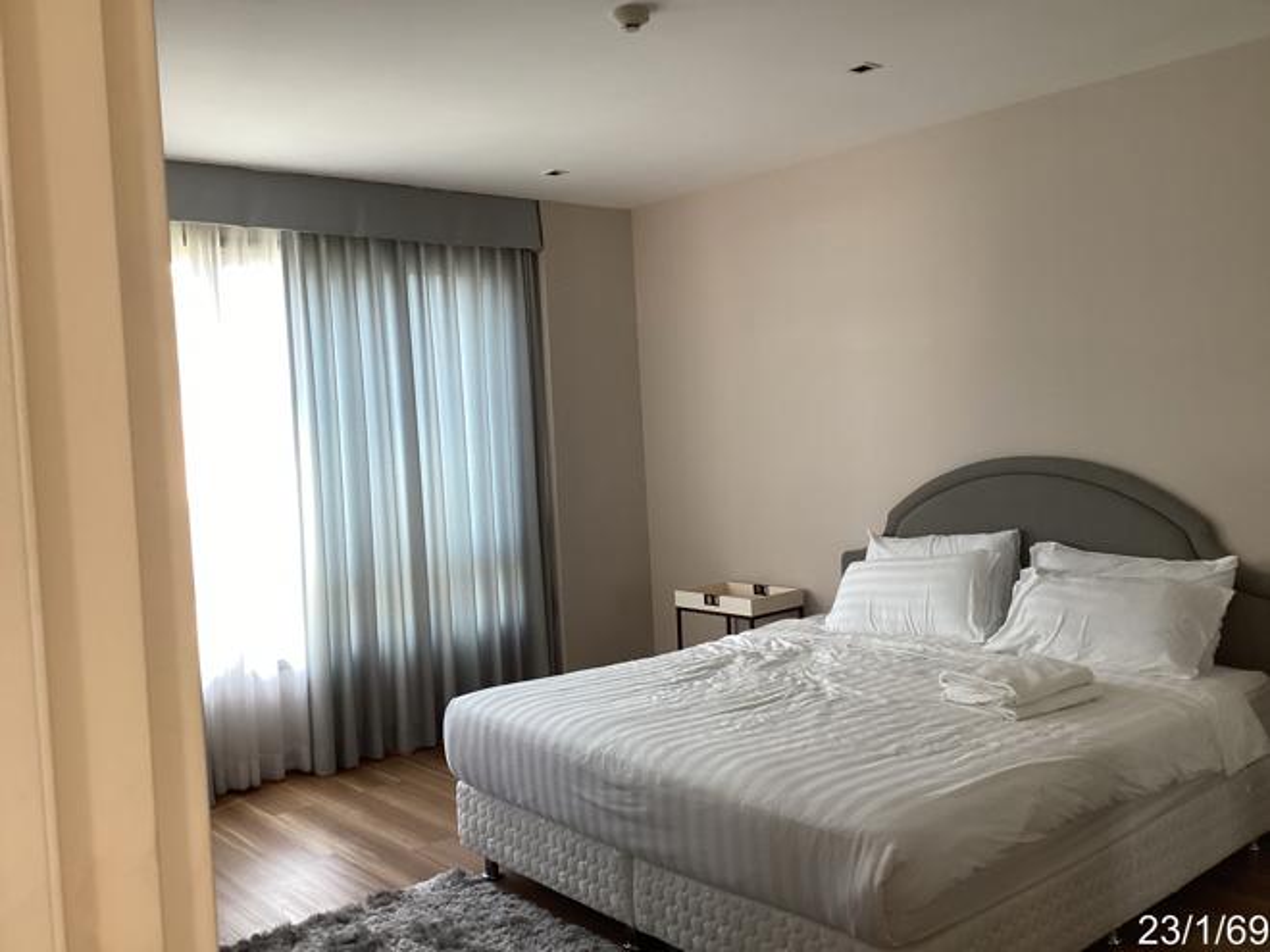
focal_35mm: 31
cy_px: 476
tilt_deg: -3.6
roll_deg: +4.0
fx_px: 1137
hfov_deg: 58.4
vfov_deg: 45.4
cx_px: 635
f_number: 2.4
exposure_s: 1/50
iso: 80
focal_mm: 3.3
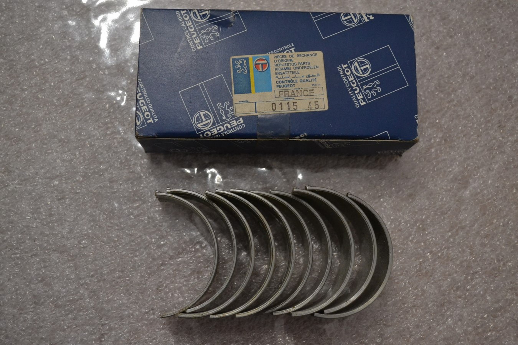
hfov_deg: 45.0
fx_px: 626
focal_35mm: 44
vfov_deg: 30.8
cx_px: 259
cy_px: 172
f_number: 4.5
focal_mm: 29
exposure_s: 1/60
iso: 2200
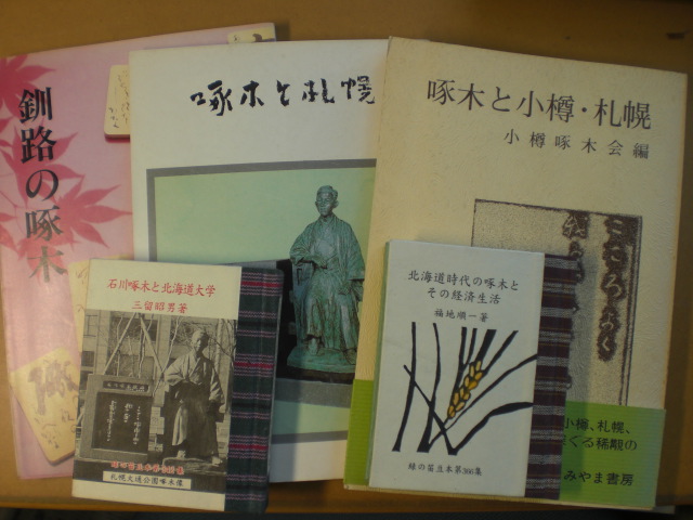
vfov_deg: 37.7
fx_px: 761
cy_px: 260
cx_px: 346
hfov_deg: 49.0
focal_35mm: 38
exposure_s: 1/50
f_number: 3.1
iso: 50
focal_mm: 6.3
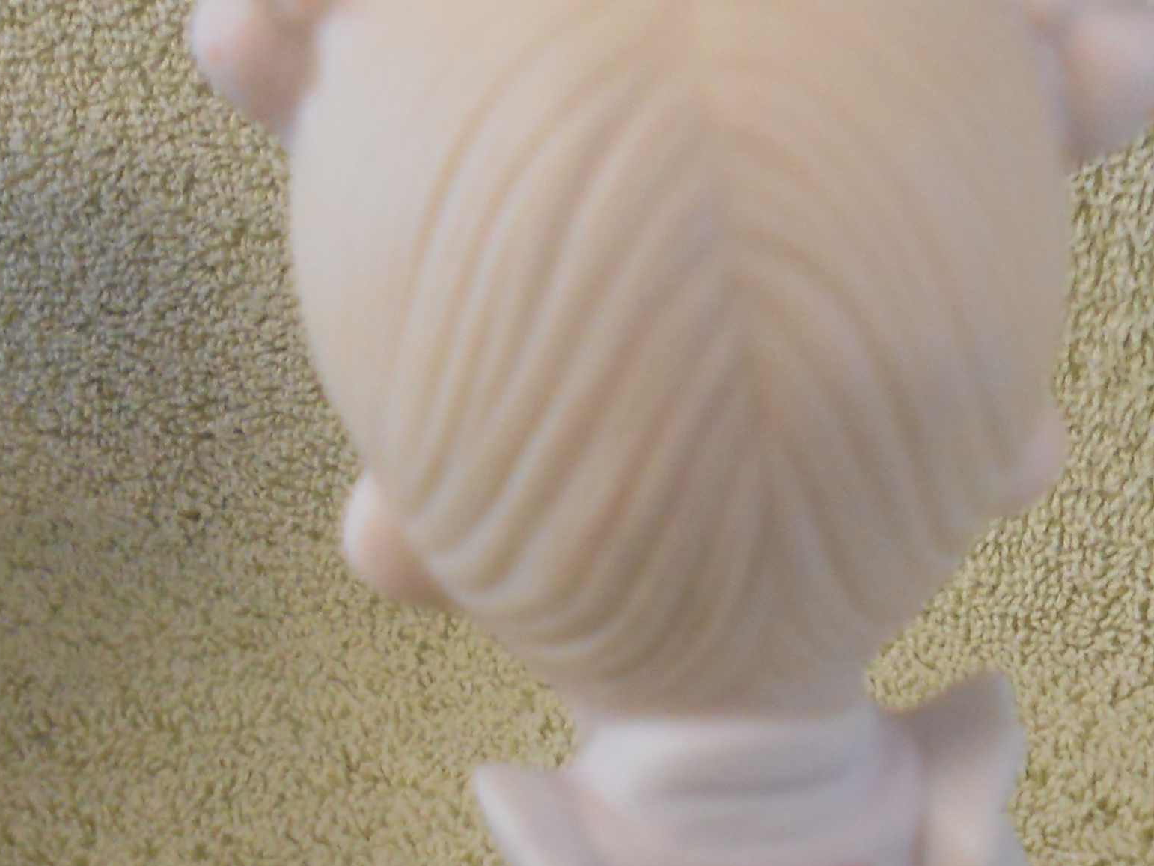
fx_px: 2767
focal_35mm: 83
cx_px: 640
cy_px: 811
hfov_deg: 23.5
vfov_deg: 17.5
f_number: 3.5
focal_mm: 5.8
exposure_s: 1/30
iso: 250
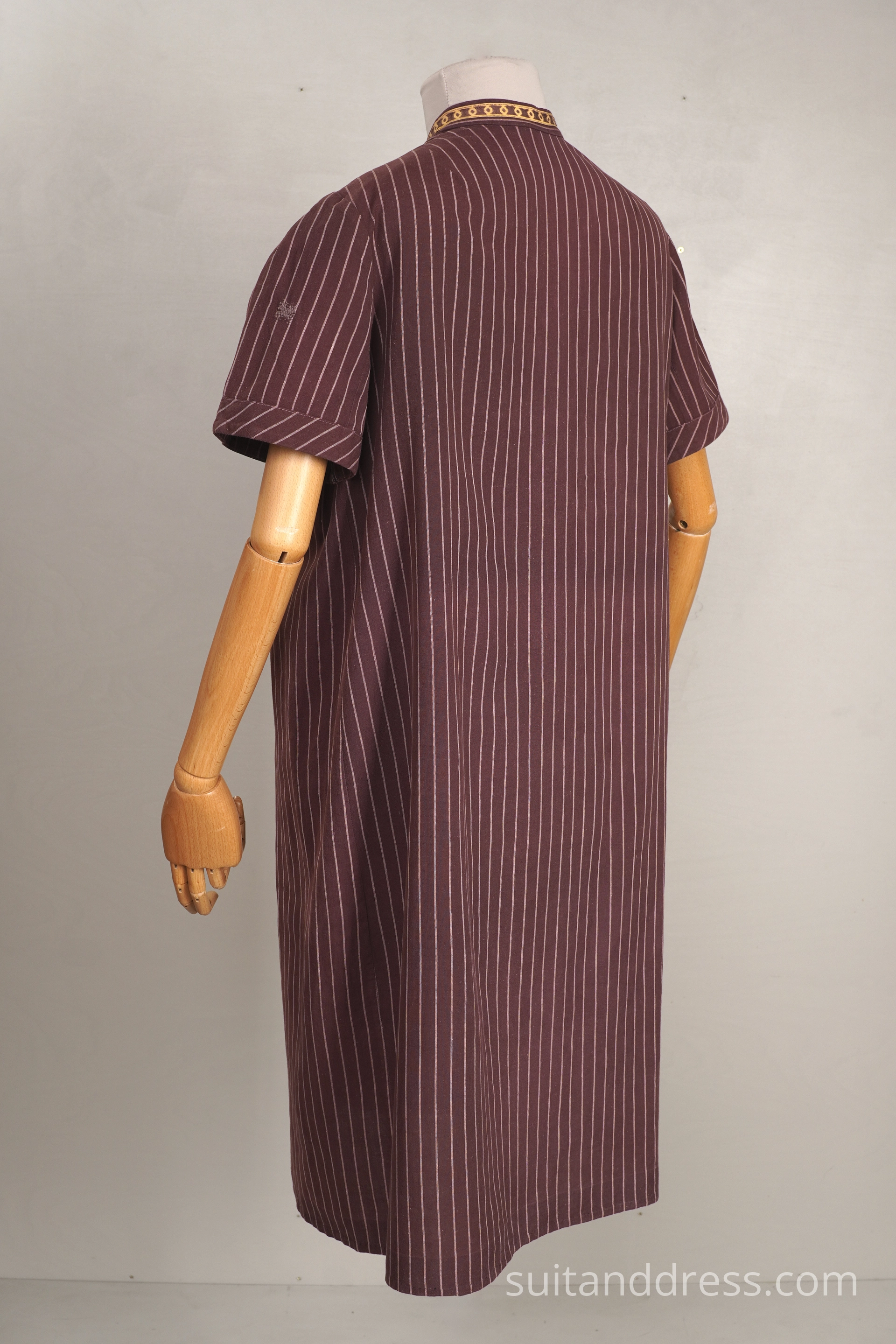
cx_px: 448
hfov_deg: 28.1
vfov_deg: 41.1
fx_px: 1792
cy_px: 672
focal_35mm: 48
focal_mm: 32
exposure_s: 1/20
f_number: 7.1
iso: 200
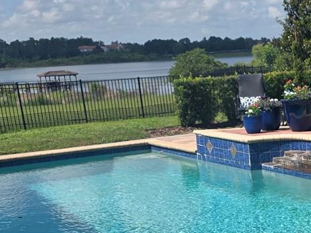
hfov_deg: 23.2
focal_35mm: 80
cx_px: 322
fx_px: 719
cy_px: 259
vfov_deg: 17.8
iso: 80
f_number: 1.7
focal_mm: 6.3
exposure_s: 1/6809
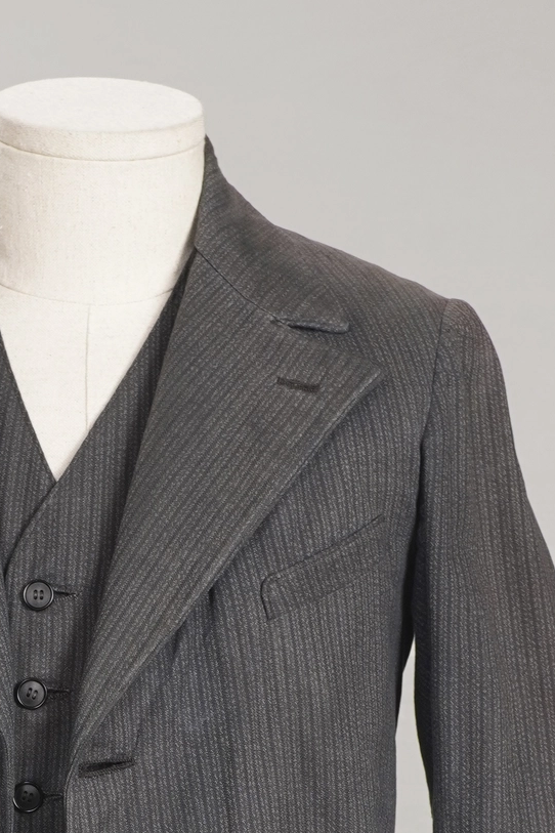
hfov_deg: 8.0
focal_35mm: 170
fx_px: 3931
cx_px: 17
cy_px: 1447
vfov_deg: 11.3
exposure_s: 1/25
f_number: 5.6
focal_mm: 32
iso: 320
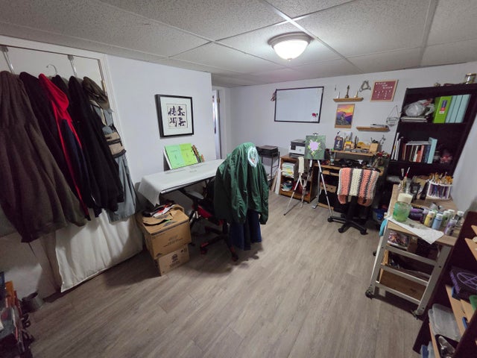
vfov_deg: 89.9
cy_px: 179
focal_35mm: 13
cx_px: 238
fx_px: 179
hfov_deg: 106.2
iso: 1000
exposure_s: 1/60
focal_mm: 2.2
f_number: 2.2
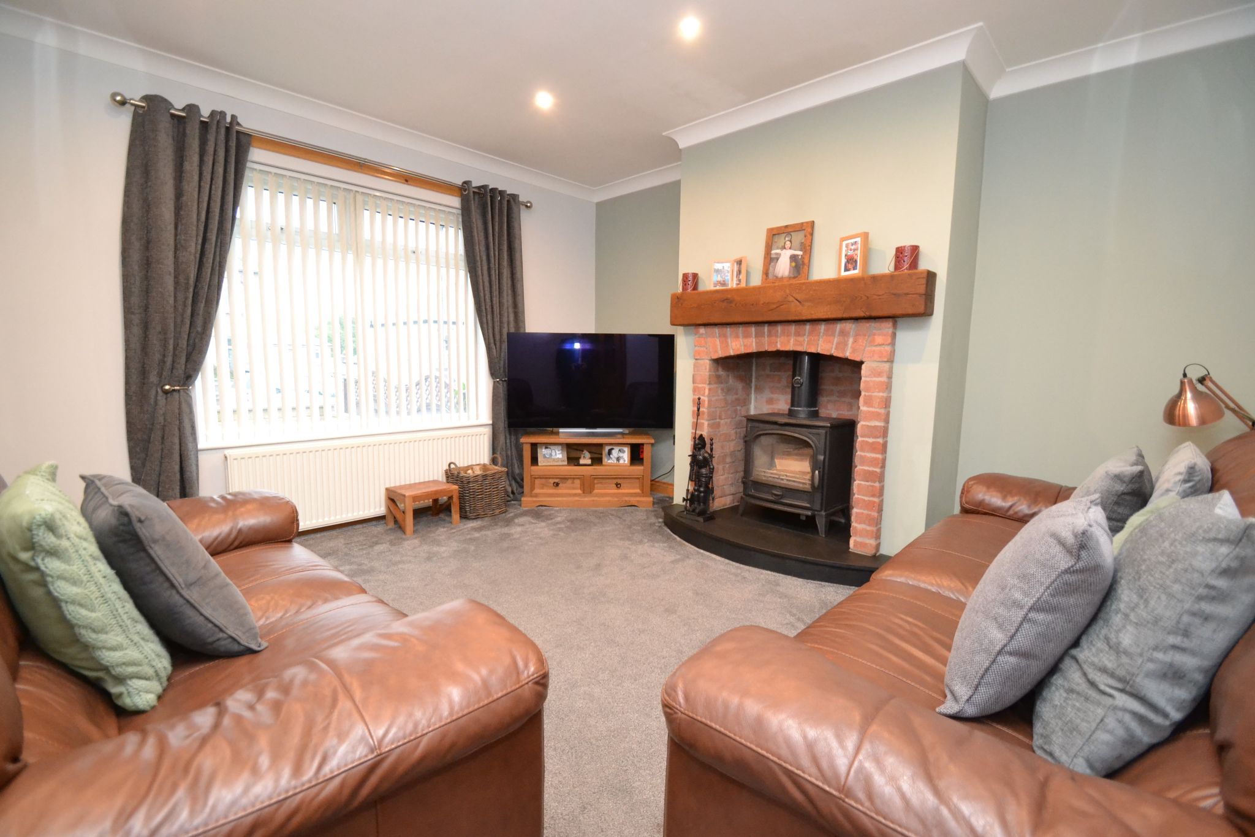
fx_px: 523
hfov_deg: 100.4
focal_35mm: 15
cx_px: 628
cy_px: 418
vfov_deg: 77.3
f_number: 3.5
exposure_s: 1/60
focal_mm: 10
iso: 2800
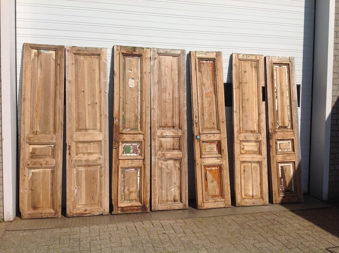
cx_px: 170
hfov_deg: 52.7
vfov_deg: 40.6
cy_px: 126
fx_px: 342
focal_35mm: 35
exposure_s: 1/3367
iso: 50
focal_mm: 4.28
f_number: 2.4
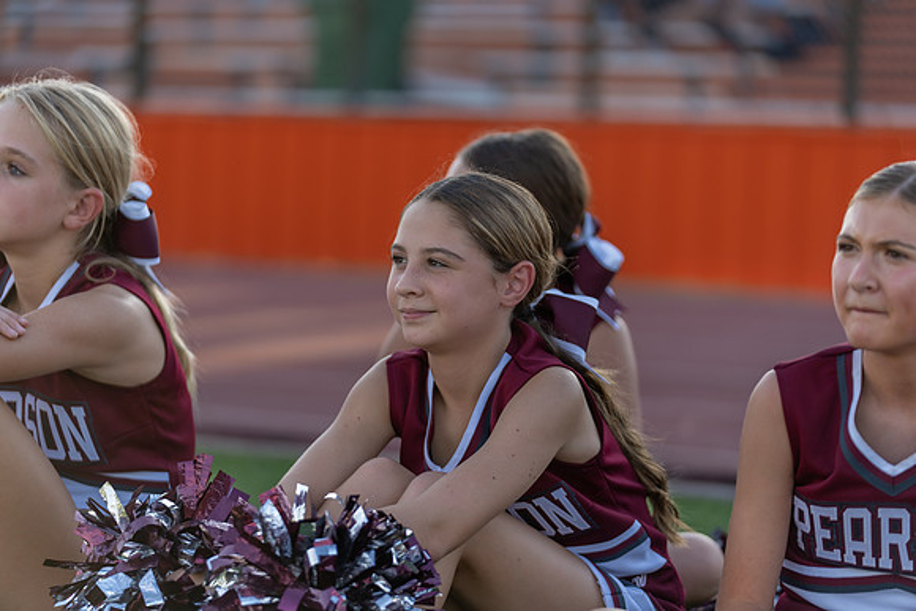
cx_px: 458
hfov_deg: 15.9
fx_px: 3283
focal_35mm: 129
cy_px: 306
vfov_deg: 10.6
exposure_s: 1/500
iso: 100
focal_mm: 129
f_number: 2.8
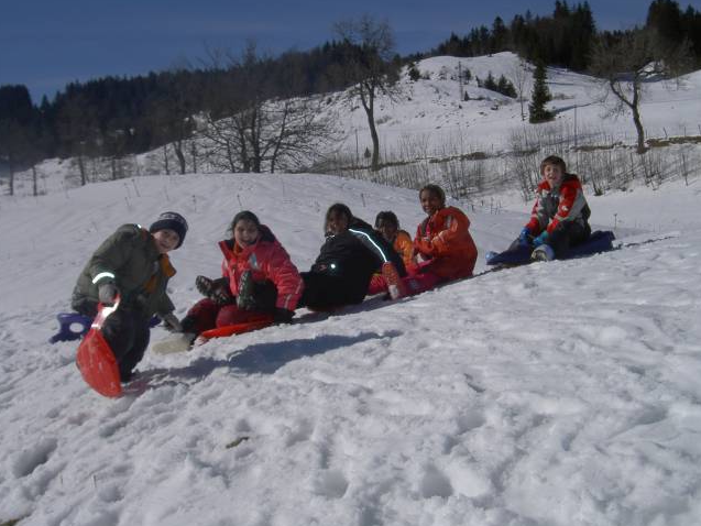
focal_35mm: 49
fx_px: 992
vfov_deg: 29.7
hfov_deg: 38.9
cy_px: 237
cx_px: 362
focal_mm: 8
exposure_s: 1/2000
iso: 100
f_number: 4.7
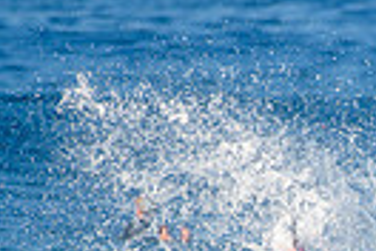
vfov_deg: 0.6
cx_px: 433
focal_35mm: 2198
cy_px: 298
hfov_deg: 0.9
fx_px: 22955
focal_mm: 500
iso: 320
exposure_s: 1/2000
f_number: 5.6
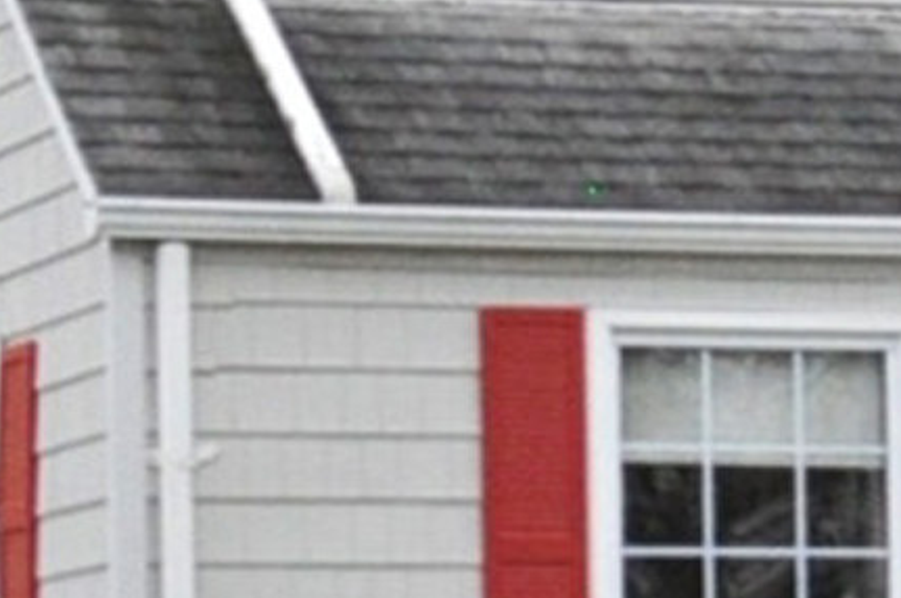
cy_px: 603
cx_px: 600
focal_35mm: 202
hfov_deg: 10.2
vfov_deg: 6.8
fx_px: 5048
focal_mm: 20
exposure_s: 1/400
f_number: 8
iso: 800
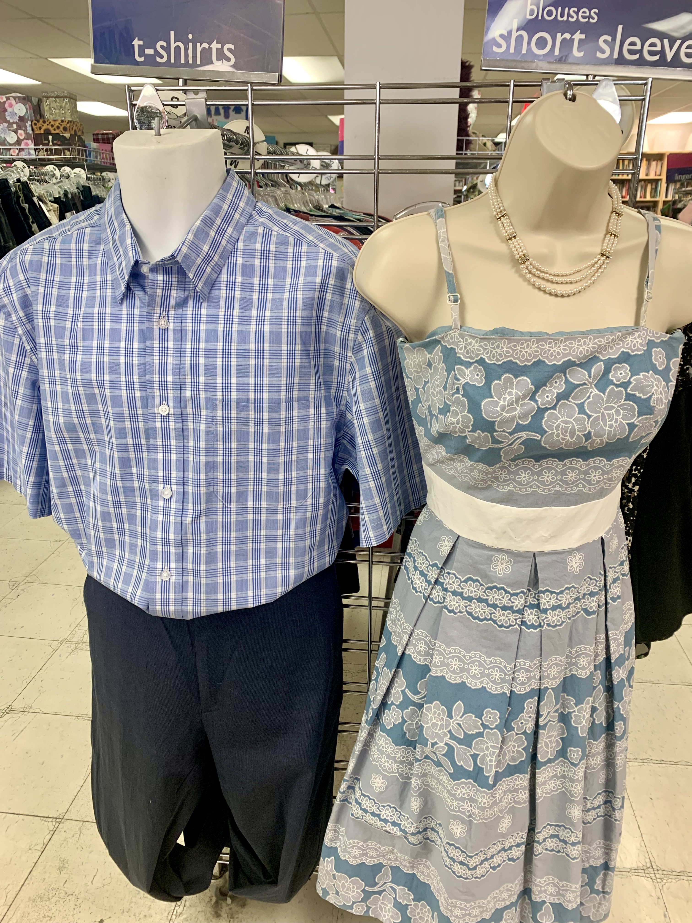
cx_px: 346
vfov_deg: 67.3
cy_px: 462
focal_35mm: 26
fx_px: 693
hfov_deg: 53.1
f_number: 1.8
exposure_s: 1/60
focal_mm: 4.25
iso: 100
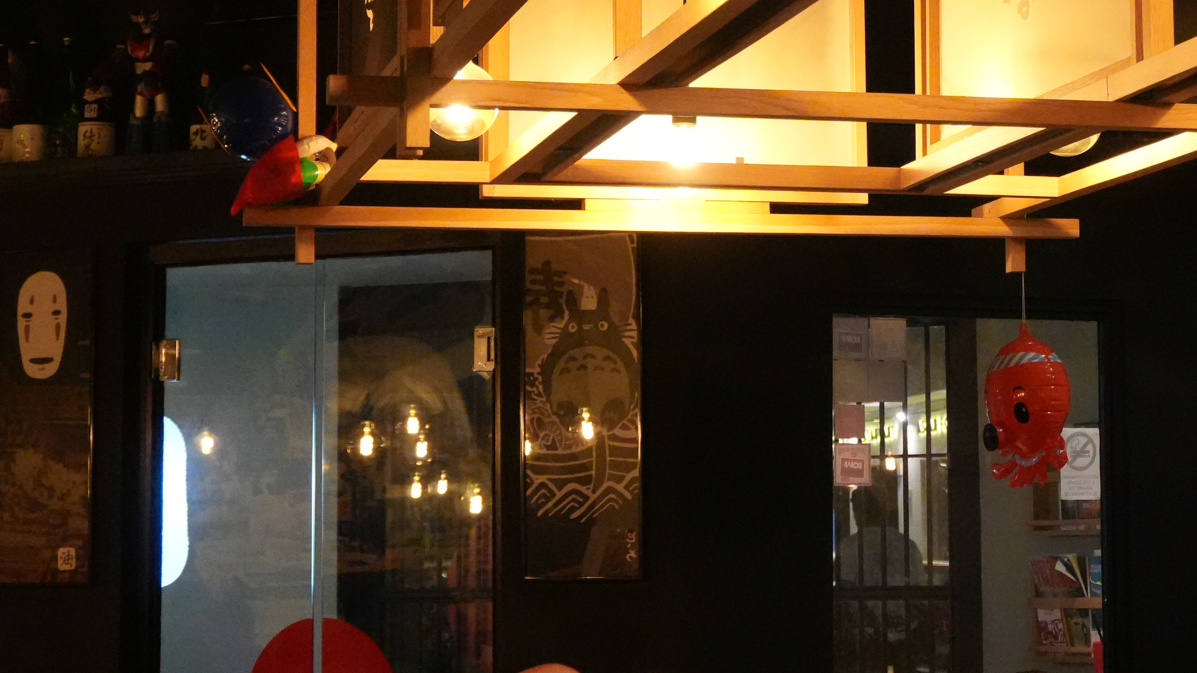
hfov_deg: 22.3
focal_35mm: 95
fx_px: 3014
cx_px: 885
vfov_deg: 12.7
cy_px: 202
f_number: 4.5
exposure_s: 1/90
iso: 6400
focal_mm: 33
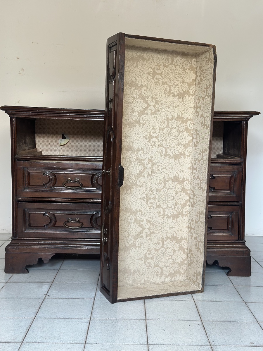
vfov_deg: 39.7
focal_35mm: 48
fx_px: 486
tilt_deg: -4.6
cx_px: 132
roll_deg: -0.5
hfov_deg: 30.3
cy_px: 176
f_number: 1.78
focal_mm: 6.86
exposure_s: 1/60
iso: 125
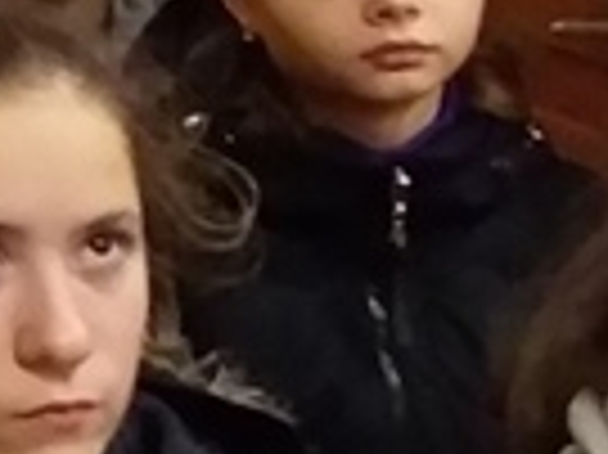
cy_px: -144
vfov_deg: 8.0
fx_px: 3229
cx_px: -567
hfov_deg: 10.0
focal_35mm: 184
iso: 400
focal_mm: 3.3
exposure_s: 1/17
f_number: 2.2
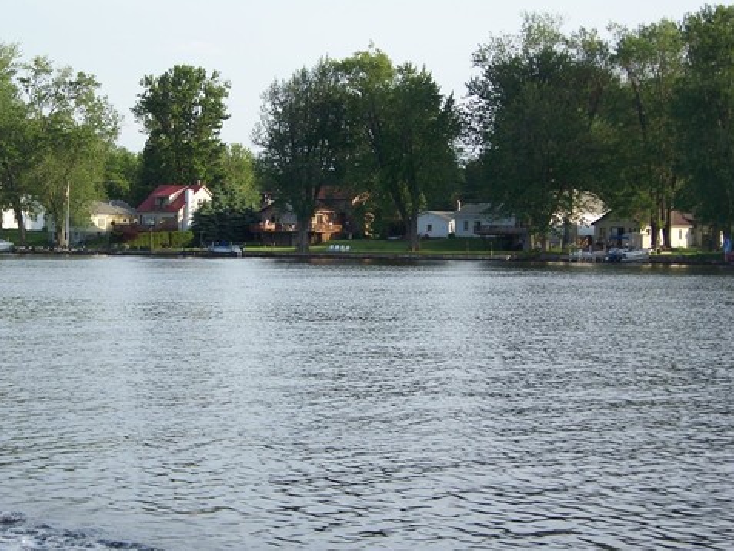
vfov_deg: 13.3
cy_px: 282
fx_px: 2354
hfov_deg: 17.7
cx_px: 360
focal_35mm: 111
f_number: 3.2
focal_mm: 17.6
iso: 64
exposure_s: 1/320
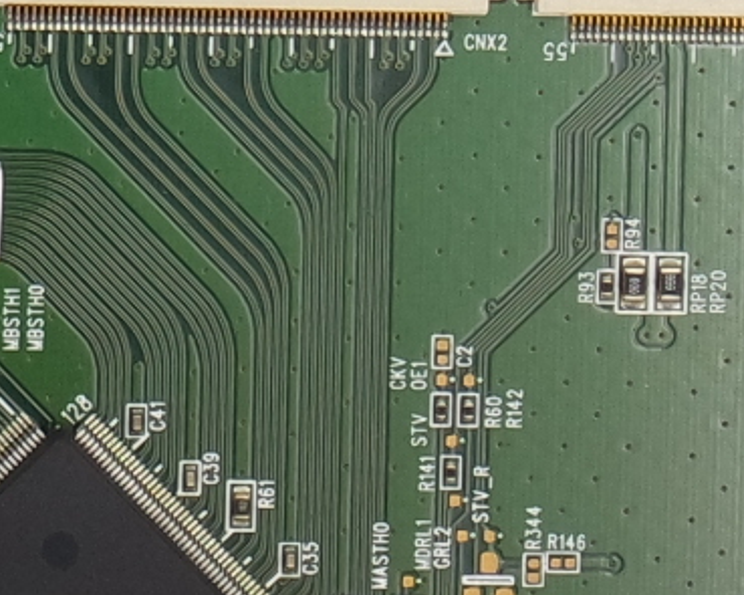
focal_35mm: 363
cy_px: 0
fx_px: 7991
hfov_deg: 5.3
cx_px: -436
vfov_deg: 4.3
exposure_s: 1/125
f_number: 5
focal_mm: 18
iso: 160
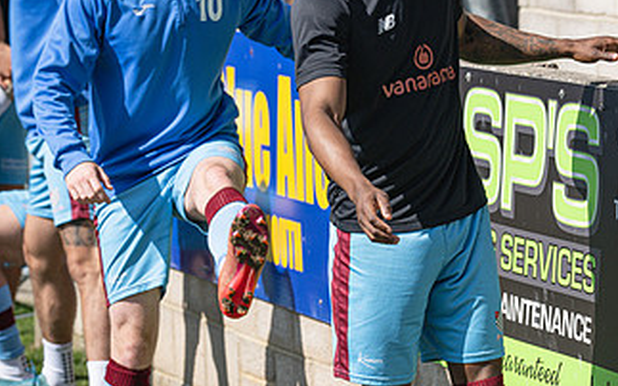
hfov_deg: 6.6
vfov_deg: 4.1
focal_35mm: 317
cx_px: 435
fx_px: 5340
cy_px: 234
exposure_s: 1/1600
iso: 200
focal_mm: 135
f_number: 5
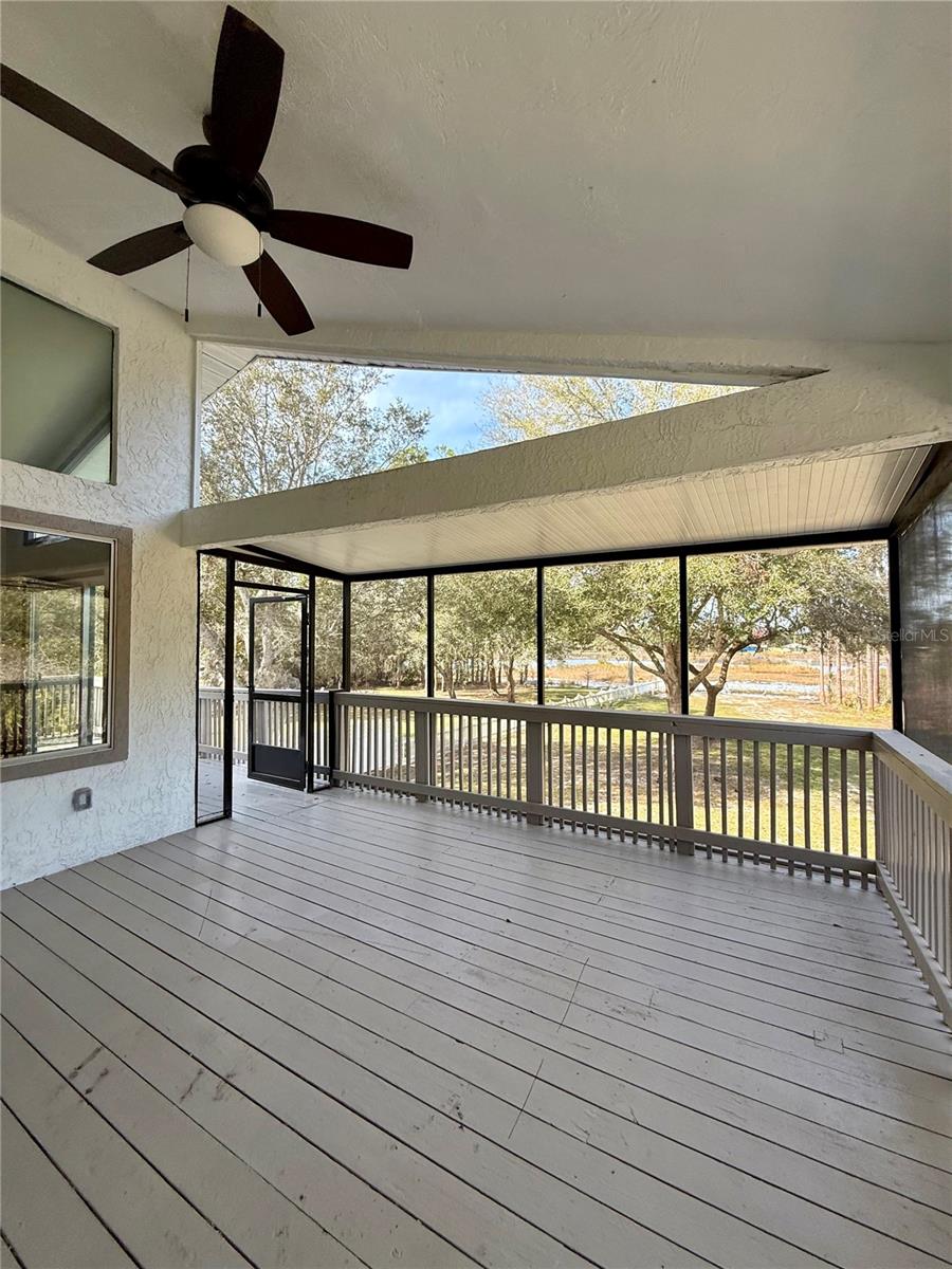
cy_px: 634
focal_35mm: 14
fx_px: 513
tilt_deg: +0.9
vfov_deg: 102.1
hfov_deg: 85.7
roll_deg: +0.6
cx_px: 476
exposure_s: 1/274
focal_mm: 2.22
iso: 64
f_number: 2.2
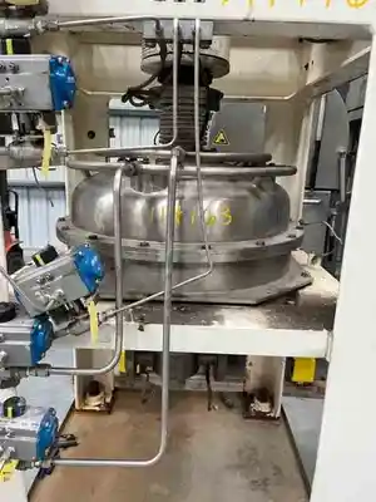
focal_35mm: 26
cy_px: 251
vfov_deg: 67.3
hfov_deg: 53.1
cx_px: 188
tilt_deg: -12.0
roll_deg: -1.6
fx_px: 377
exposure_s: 1/60
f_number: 1.6
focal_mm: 5.1
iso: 200
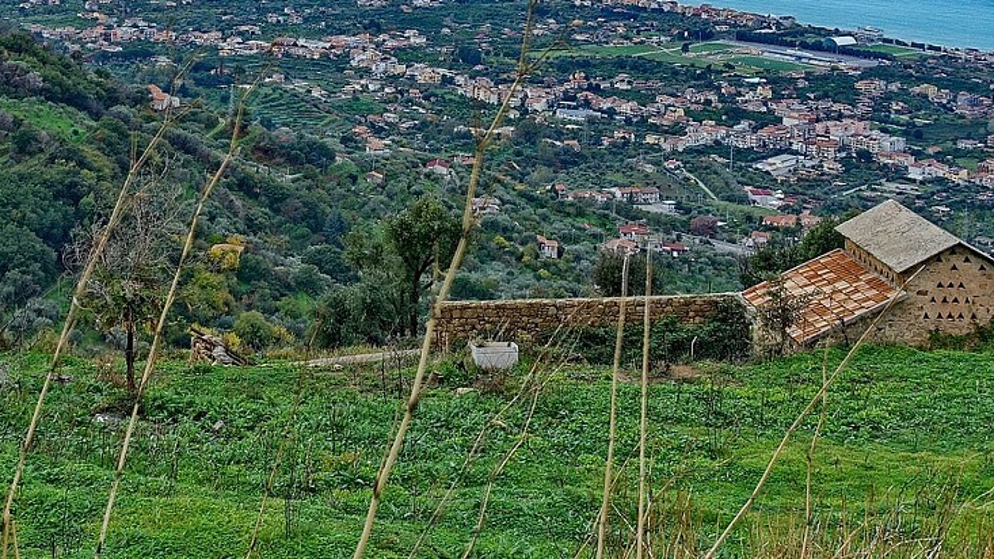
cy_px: -100
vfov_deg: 14.6
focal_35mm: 80
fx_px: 2108
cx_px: 121
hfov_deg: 25.8
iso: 100
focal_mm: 12.81
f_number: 4
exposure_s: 1/400
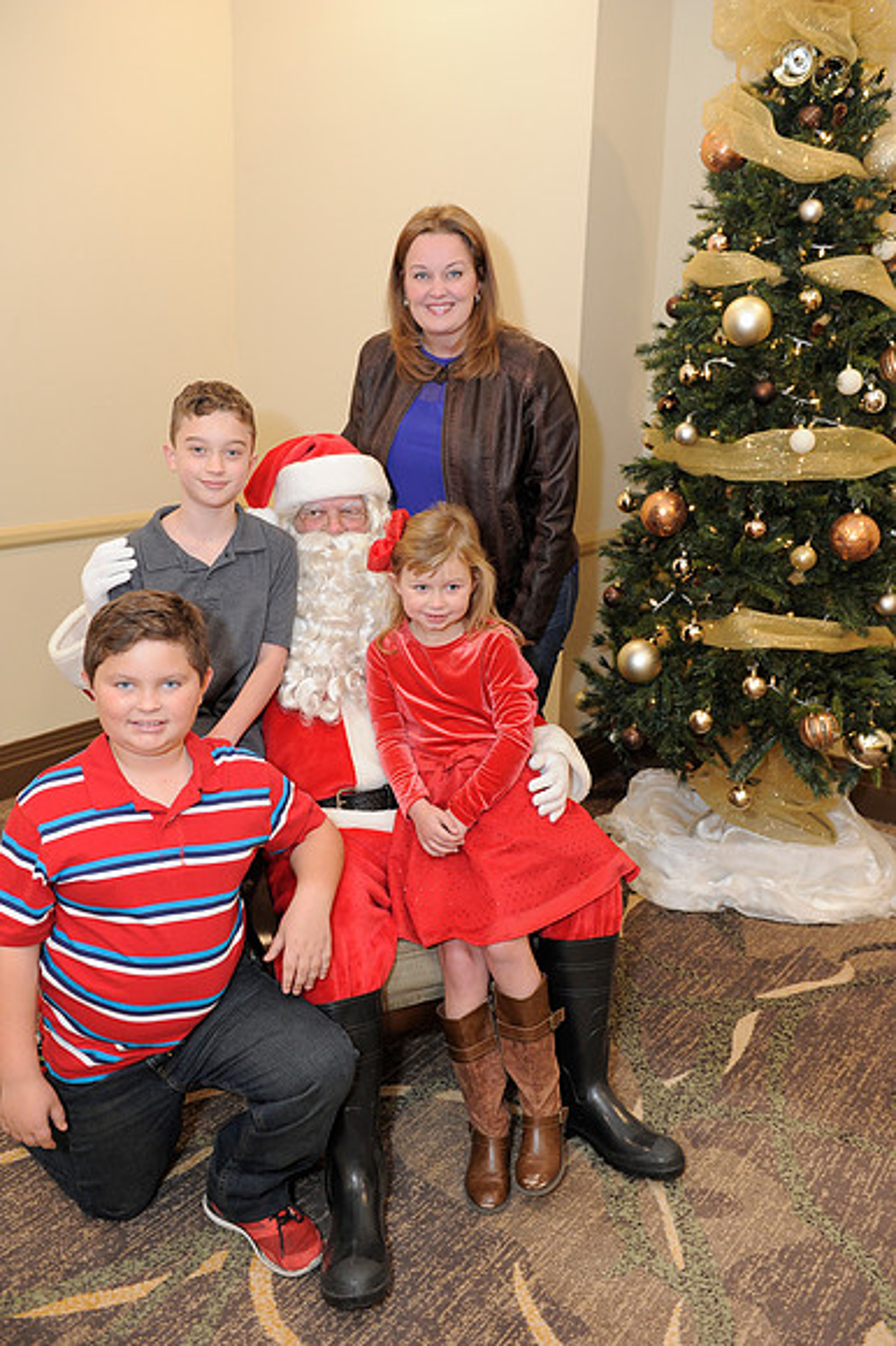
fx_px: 1196
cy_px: 673
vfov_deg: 58.7
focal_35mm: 32
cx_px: 448
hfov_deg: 41.1
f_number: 4
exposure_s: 1/100
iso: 1600
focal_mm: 32
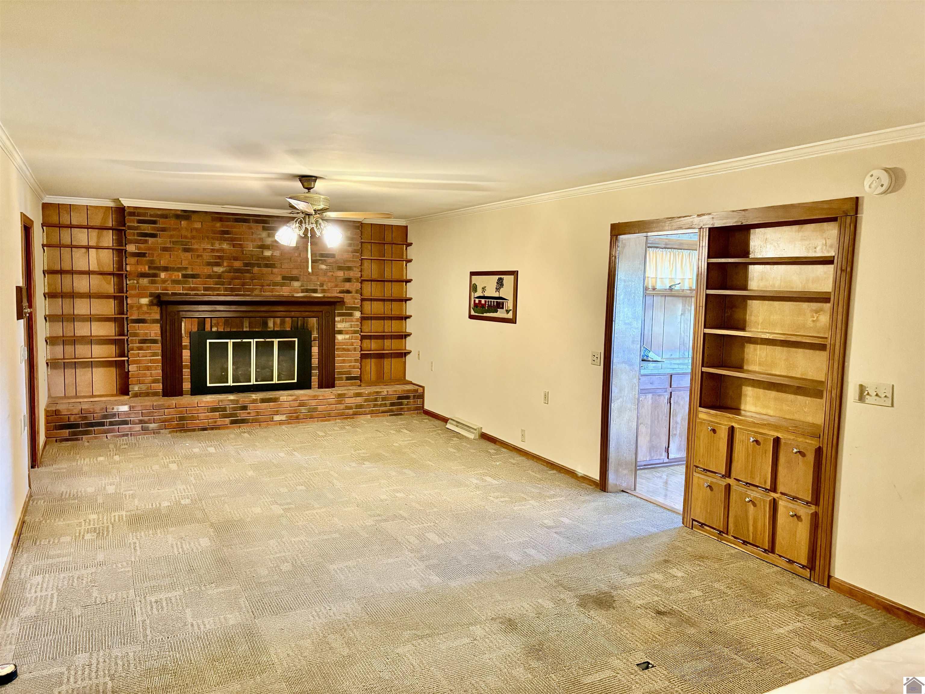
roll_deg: -0.4
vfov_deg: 53.1
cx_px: 462
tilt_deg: -5.1
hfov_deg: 67.3
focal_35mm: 26
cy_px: 347
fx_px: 695
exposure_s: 1/40
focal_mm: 5.96
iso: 400
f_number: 1.6
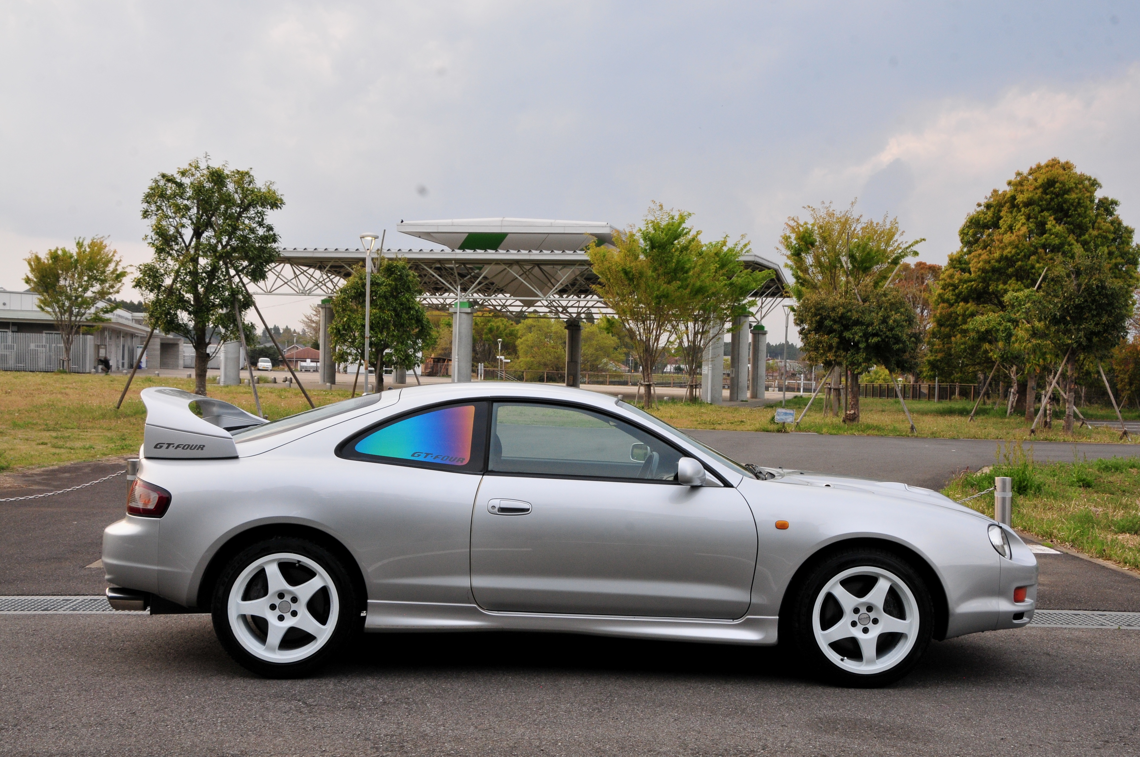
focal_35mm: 42
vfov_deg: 31.8
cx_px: 570
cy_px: 378
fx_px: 1328
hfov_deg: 46.4
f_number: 14
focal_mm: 28
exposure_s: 1/60
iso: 500
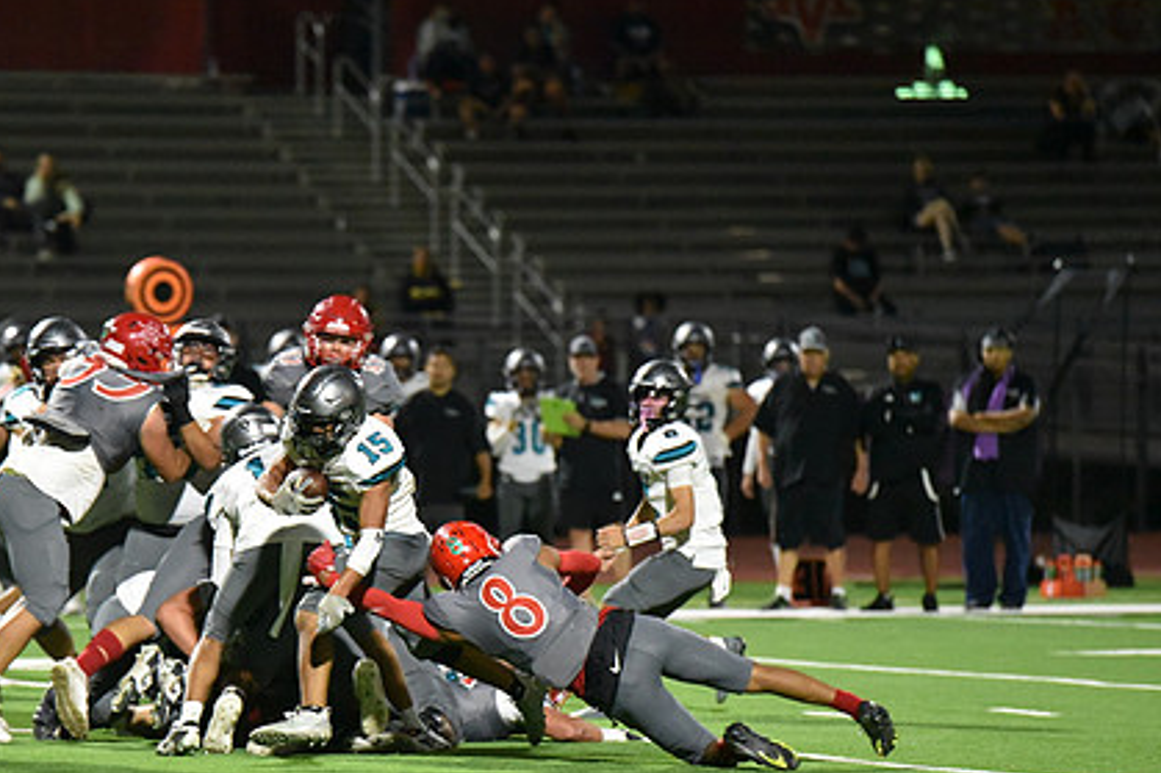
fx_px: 8929
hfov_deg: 7.4
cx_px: 369
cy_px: 503
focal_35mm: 277
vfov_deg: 5.0
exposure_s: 1/1000
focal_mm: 200
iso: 11400
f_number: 2.8
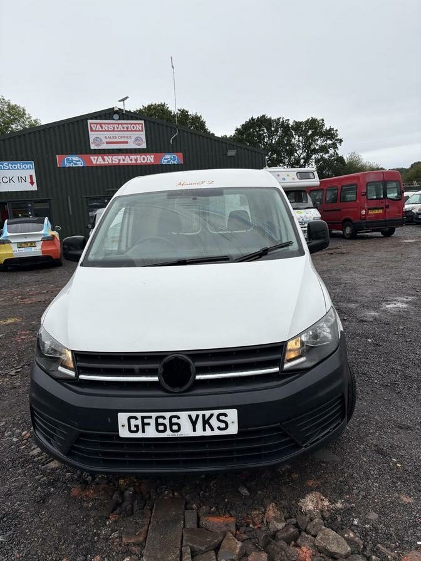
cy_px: 280
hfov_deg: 53.1
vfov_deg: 67.3
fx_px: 422
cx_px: 210
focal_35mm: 26
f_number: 1.6
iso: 50
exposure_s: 1/1064
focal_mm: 5.96
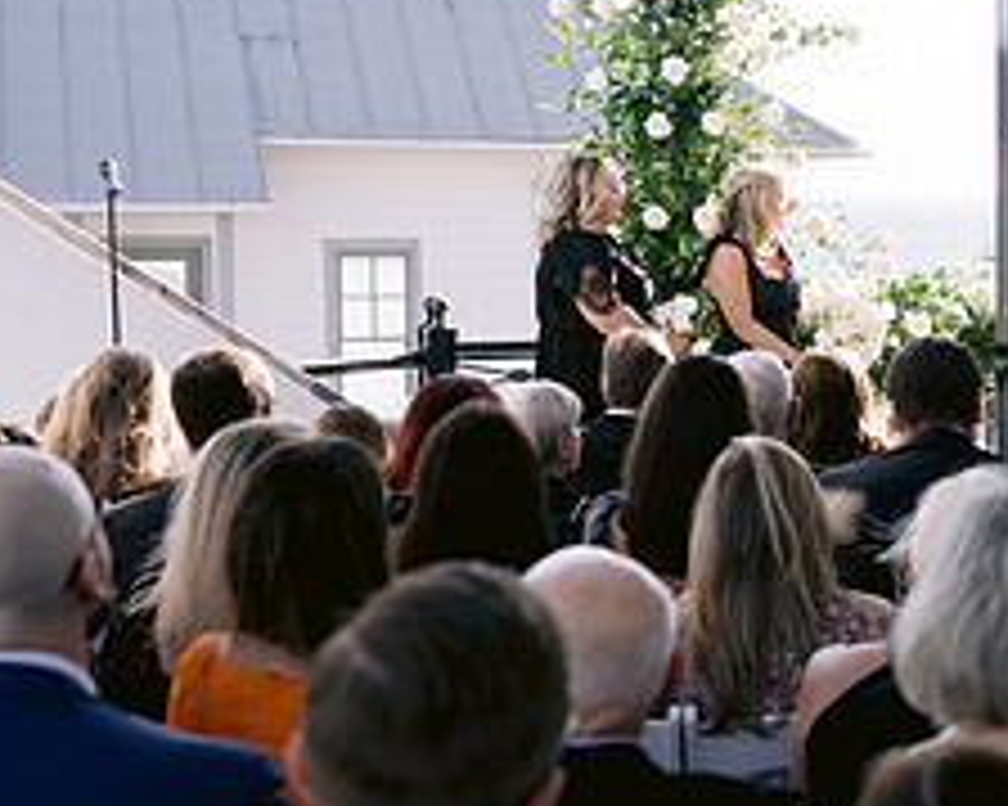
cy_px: 371
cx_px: 1256
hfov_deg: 20.8
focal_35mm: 85
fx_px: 2535
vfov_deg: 18.1
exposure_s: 1/1250
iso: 200
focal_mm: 35
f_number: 2.8
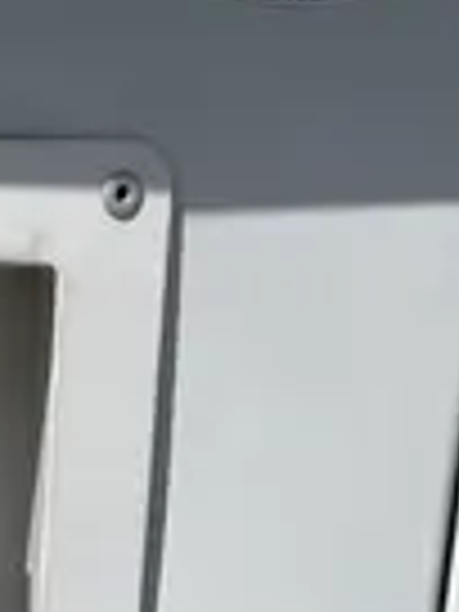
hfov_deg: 10.3
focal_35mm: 140
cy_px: 1451
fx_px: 2475
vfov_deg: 11.7
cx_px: -212
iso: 50
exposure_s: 1/13333
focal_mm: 5.1
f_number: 1.6
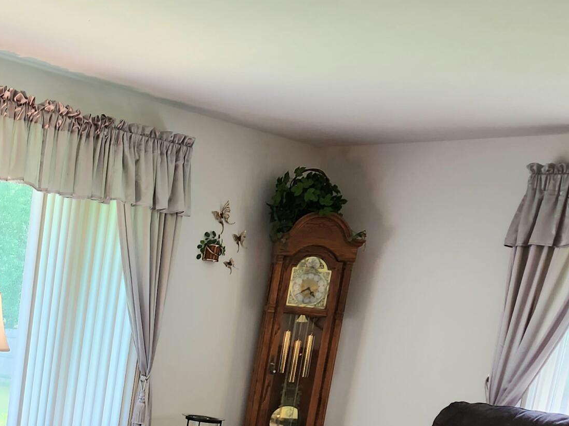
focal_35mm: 63
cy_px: 482
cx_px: -32
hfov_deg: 28.4
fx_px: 1035
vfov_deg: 21.9
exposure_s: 1/120
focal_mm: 5.4
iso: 125
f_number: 1.8
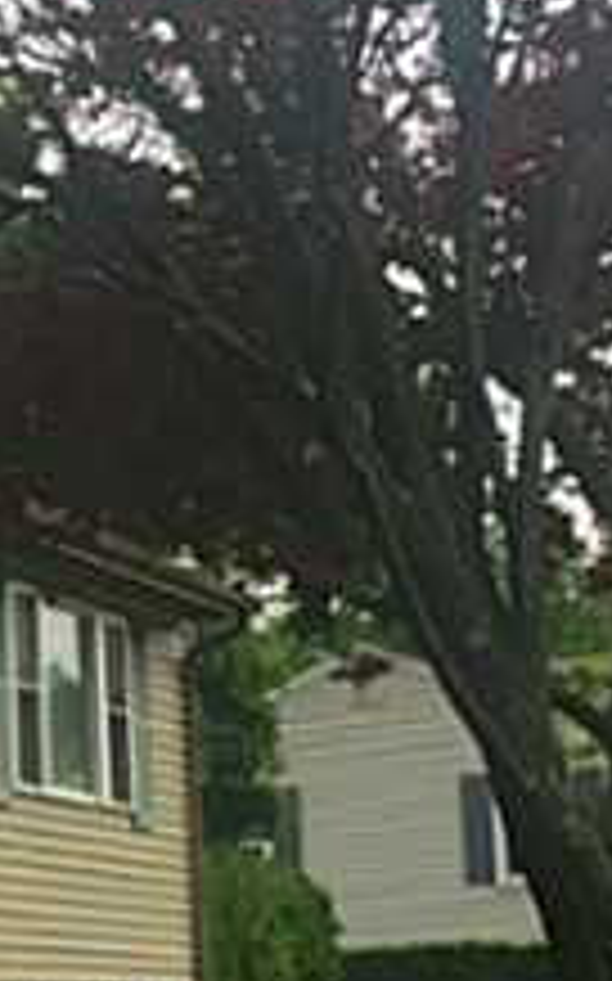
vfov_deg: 18.2
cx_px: -446
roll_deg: +0.7
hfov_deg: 10.9
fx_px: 3020
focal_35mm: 113
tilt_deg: +3.6
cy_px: 850
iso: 32
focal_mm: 4.15
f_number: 2.2
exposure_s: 1/732
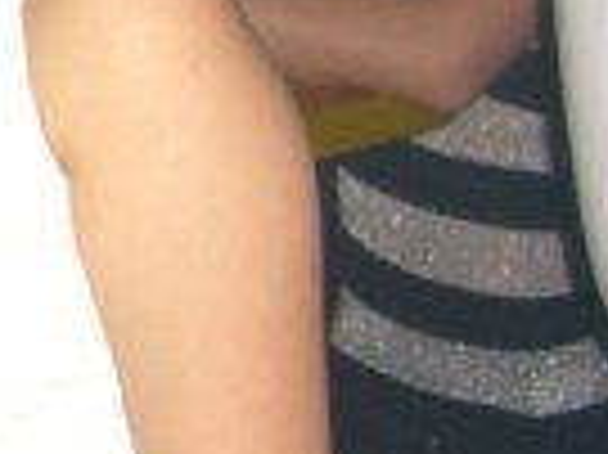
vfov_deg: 8.5
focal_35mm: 169
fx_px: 2966
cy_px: -301
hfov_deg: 10.5
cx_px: -703
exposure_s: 1/60
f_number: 2.8
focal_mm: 7.9
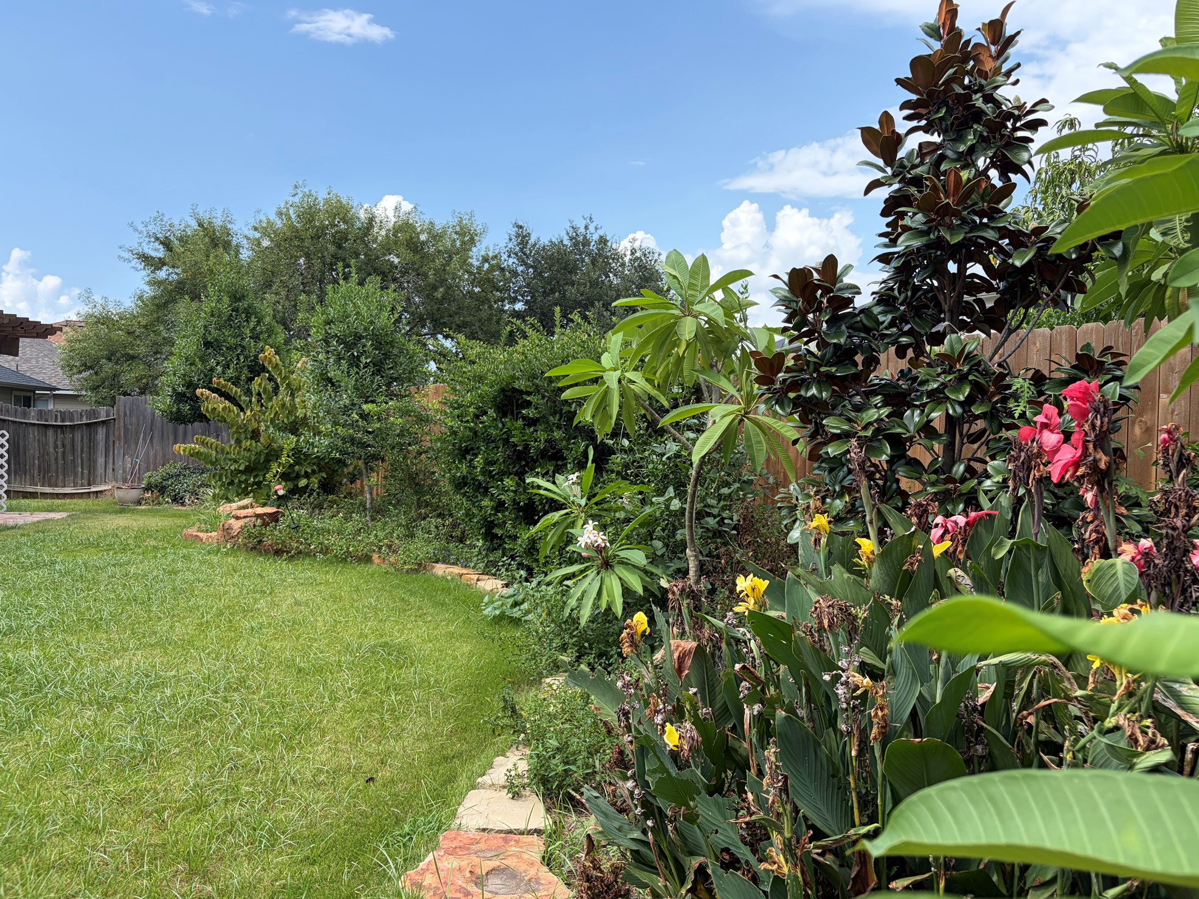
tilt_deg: -0.3
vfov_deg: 51.4
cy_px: 459
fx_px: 935
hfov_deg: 65.3
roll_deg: -0.6
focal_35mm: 27
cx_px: 619
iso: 64
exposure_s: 1/1751
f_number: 1.6
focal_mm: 5.96
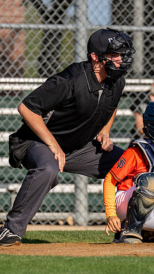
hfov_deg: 1.8
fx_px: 4825
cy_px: 167
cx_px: 175
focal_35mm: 663
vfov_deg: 3.3
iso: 160
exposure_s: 1/3200
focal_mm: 200
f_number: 2.8
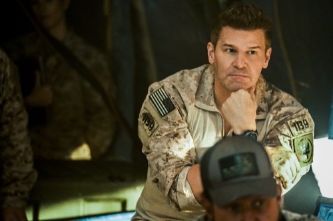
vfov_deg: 6.9
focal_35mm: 200
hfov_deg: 10.3
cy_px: 110
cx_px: 166
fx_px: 1849
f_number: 4
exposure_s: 1/160
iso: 5000
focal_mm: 200
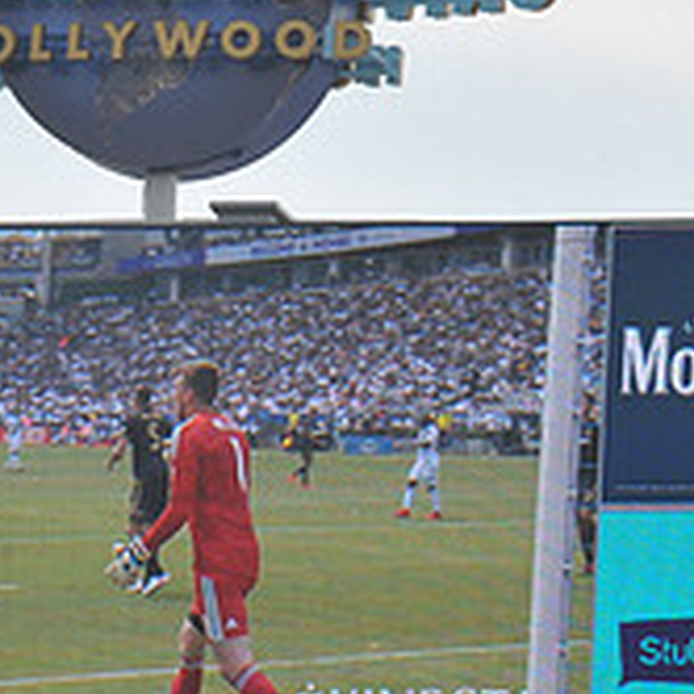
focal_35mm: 519
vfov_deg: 3.4
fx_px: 11772
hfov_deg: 3.4
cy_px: 452
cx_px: 113
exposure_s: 1/500
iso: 320
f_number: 11
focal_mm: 175
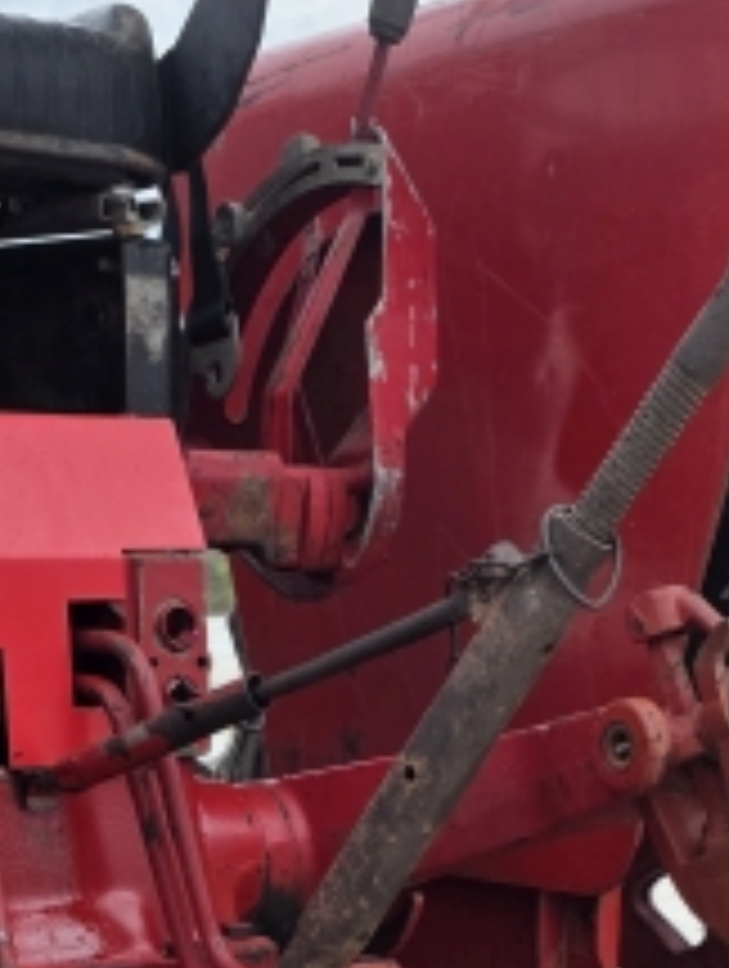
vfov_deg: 21.4
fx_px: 2296
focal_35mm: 82
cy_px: 1288
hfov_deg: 18.0
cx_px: 405
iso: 80
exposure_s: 1/1550
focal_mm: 6.3
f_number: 1.7
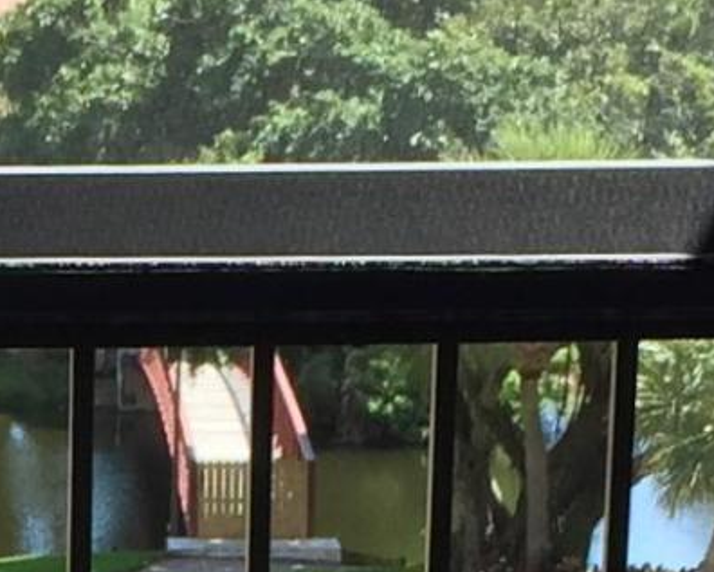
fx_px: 4354
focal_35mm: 206
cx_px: -92
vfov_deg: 7.3
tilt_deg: -16.3
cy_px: 1081
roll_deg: +0.0
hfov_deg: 9.3
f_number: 2.2
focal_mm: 4.15
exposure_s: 1/391
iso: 32
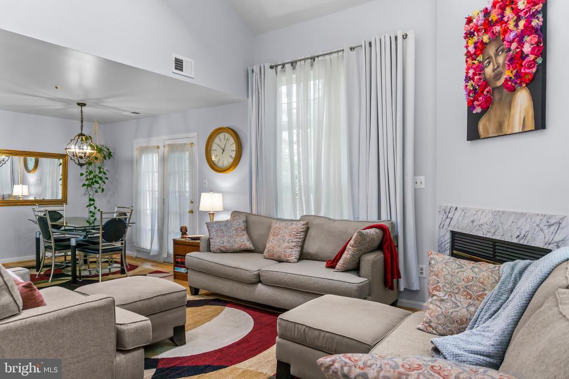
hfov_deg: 73.7
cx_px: 284
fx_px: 379
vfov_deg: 53.1
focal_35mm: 24
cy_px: 190
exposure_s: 1/60
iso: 400
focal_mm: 16
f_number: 4
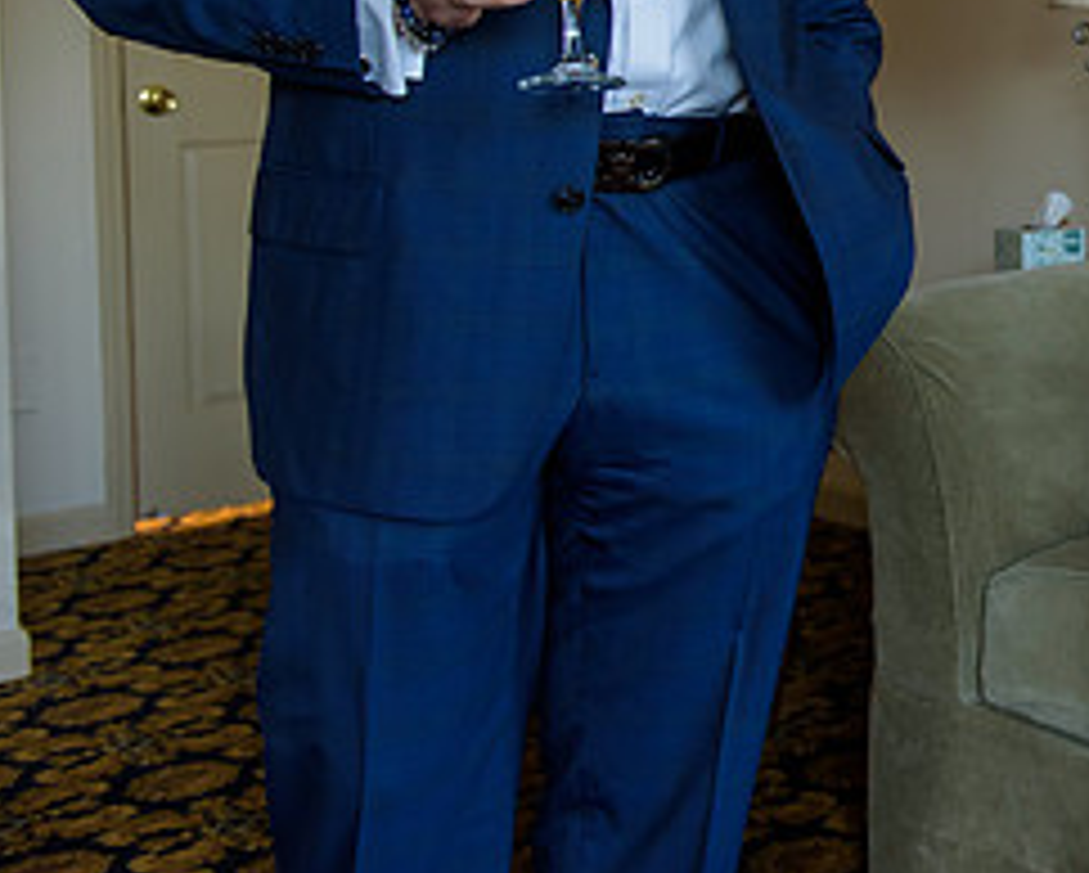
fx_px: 2032
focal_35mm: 63
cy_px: 97
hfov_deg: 27.0
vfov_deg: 23.6
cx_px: 1256
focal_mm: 28
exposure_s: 1/125
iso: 800
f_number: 3.2
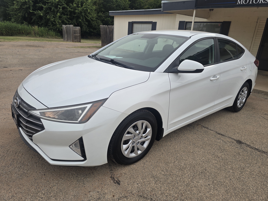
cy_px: 100
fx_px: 178
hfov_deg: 73.9
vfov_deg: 58.9
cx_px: 134
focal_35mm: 23
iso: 12
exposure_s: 1/532
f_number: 1.7
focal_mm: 6.3
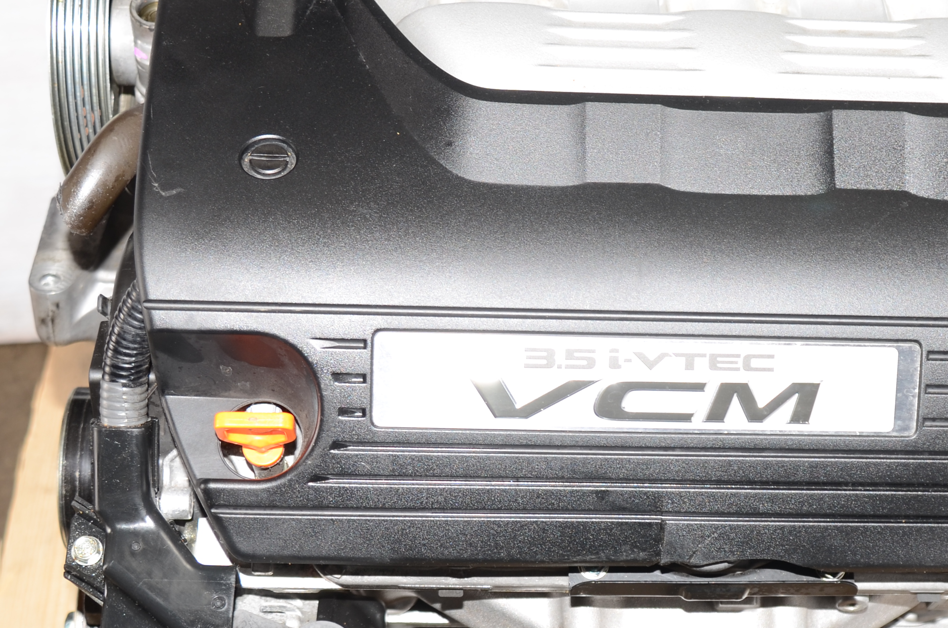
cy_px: 308
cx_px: 659
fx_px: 1971
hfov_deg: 26.8
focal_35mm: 75
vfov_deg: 18.1
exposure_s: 1/60
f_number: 4.5
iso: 100
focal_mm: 24
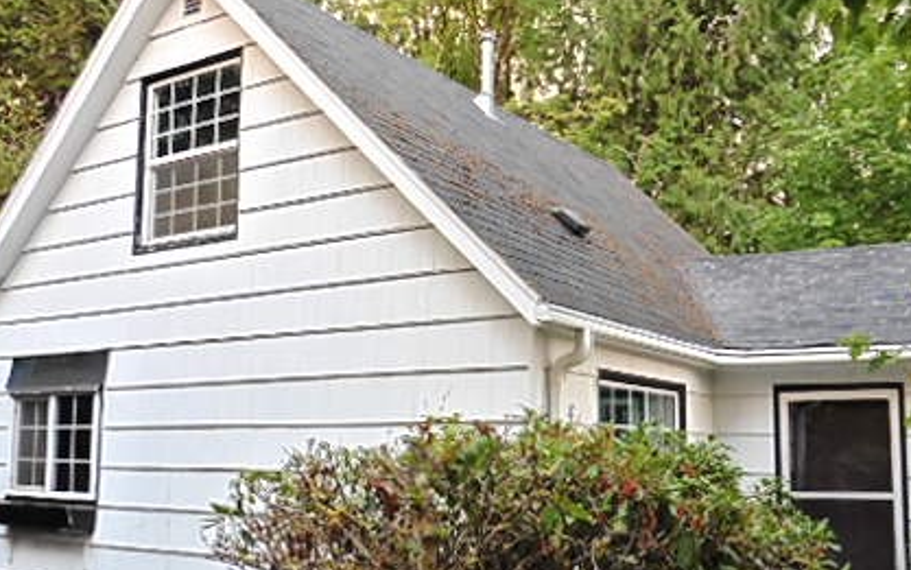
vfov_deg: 32.7
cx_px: 468
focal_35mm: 39
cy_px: 339
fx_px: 969
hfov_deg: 50.4
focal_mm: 4.3
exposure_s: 1/25
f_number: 3.3
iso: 400
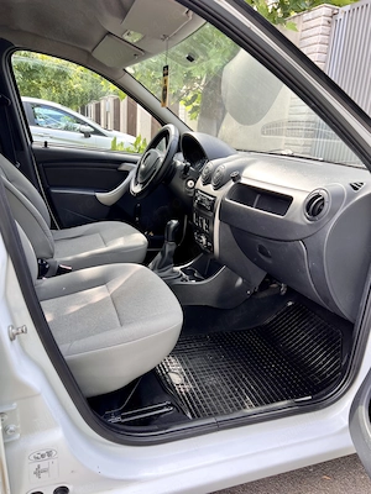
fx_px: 372
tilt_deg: -17.8
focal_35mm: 26
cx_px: 186
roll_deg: -4.4
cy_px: 247
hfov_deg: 53.1
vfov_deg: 67.3
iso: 40
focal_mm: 5.7
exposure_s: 1/121
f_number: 1.5
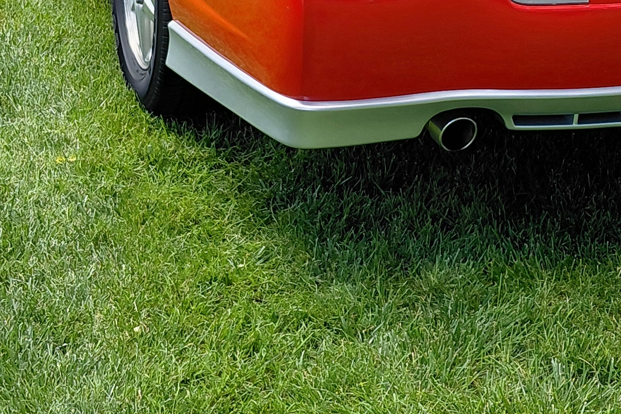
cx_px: 385
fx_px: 1483
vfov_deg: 15.5
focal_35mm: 86
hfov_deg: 23.6
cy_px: -17
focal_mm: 4.69
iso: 50
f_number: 1.8
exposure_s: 1/152
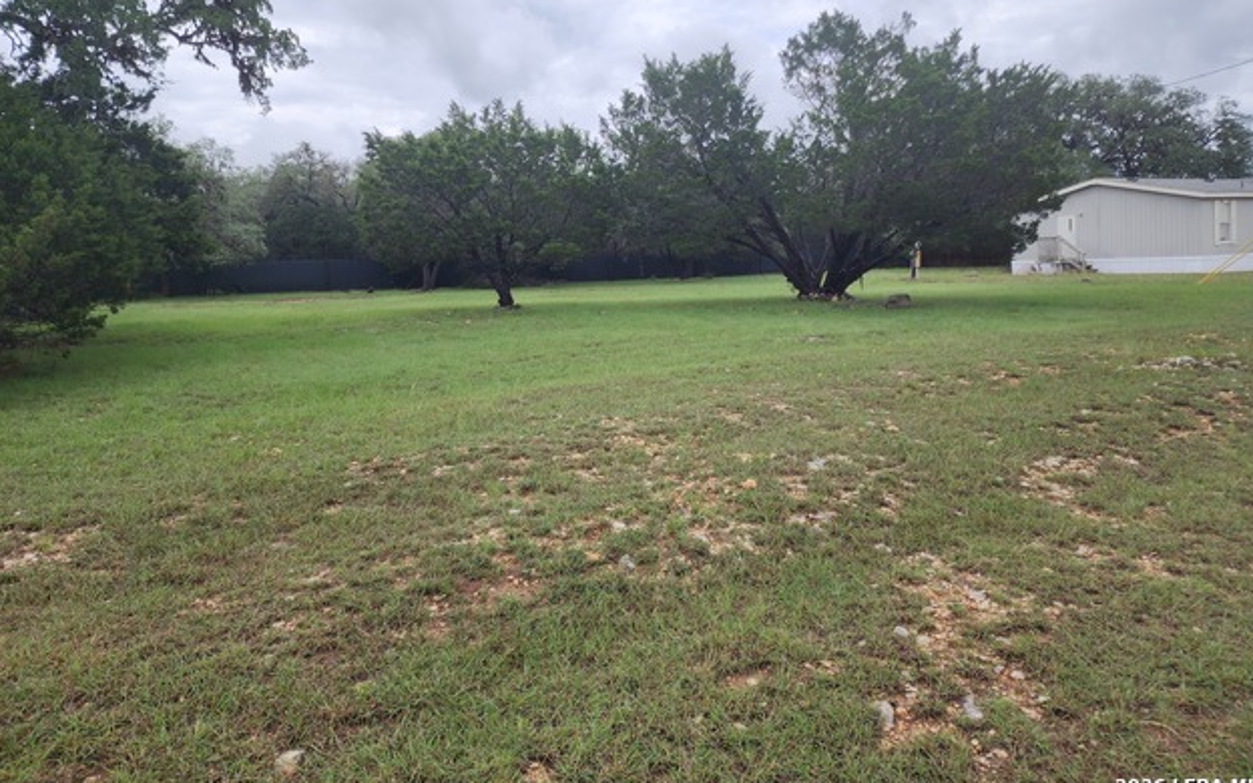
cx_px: 633
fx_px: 854
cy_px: 315
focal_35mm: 25
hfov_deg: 72.5
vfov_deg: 49.0
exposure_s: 1/868
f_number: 1.8
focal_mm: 6.4
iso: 12
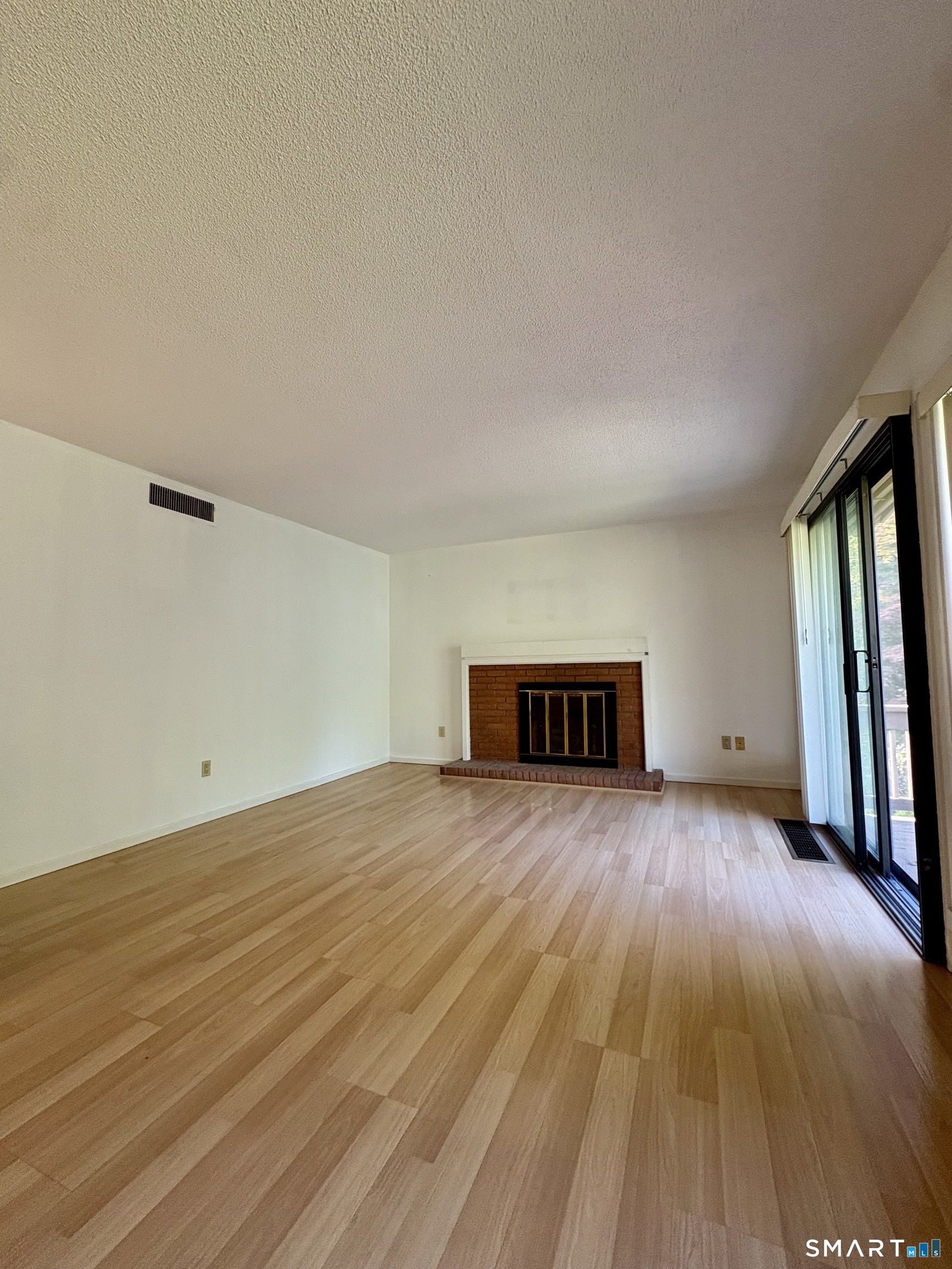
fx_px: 513
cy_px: 634
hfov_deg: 85.7
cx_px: 476
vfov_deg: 102.1
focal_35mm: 14
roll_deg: +0.8
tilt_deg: +4.4
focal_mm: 2.22
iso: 250
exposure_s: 1/60
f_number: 2.2
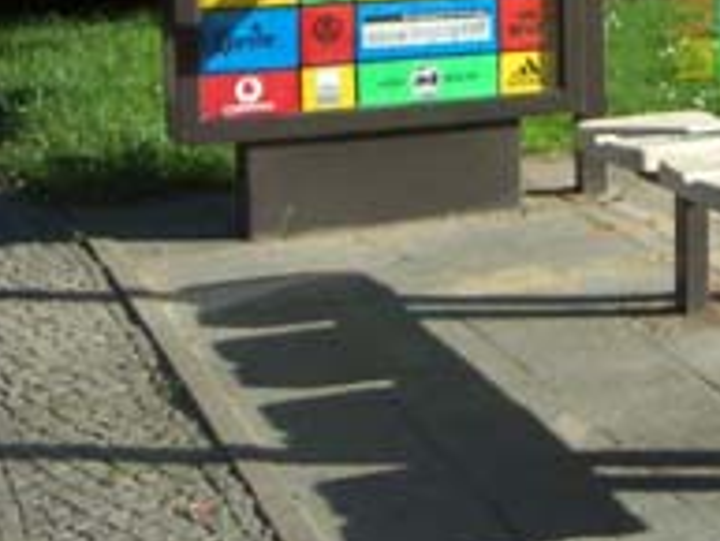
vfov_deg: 14.2
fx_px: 2081
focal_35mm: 100
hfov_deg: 19.1
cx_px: 716
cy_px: -162
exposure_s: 1/800
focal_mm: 5.8
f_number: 2.6
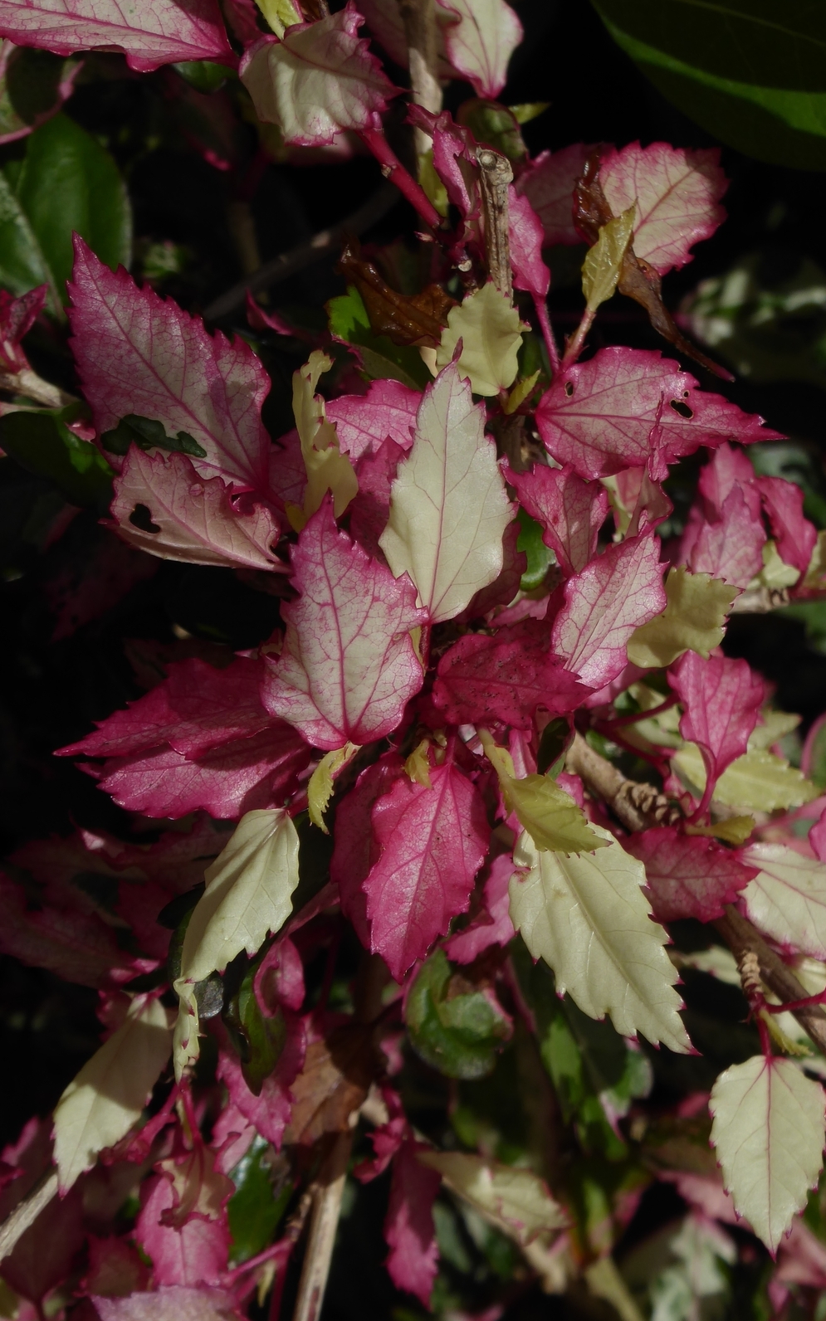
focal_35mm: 228
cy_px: 663
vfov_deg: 9.2
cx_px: 468
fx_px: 8212
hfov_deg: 5.8
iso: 80
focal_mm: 38.4
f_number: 5.6
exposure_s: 1/1000
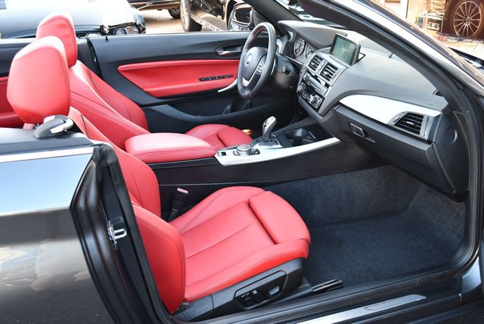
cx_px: 242
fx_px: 484
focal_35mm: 36
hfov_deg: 53.1
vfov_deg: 36.9
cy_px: 162
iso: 800
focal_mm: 18
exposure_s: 1/200
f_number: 3.5
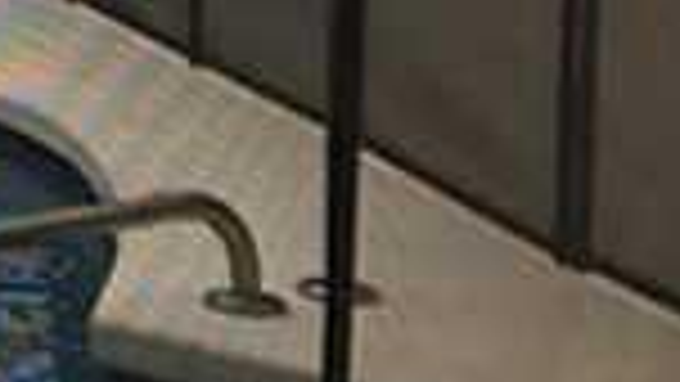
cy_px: -243
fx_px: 3012
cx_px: -712
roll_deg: -0.4
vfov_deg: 7.1
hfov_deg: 11.5
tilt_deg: -5.5
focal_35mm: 167
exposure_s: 1/719
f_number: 2.2
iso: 32
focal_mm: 4.15
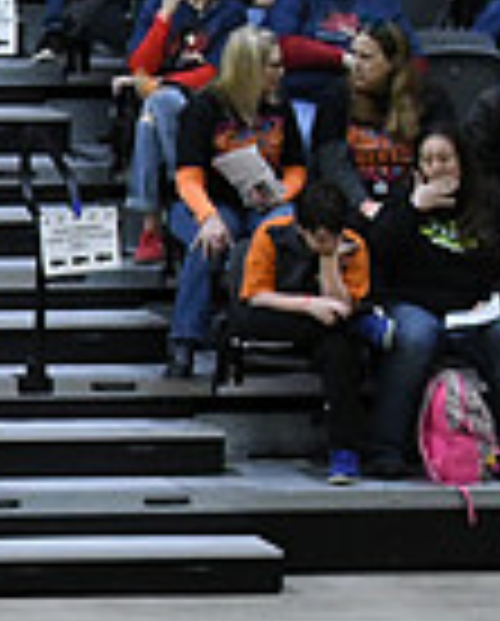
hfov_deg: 3.5
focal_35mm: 441
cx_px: -779
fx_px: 8131
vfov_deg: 4.4
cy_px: 704
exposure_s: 1/500
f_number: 4
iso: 5000
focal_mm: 75
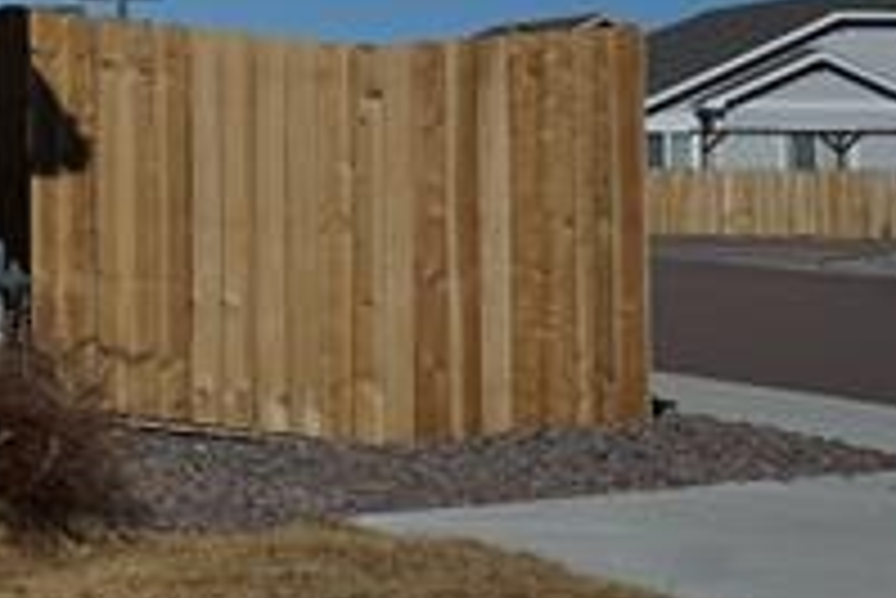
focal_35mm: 144
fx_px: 3586
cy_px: 4
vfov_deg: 9.5
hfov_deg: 11.6
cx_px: -1265
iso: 100
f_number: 9
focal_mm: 28
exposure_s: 1/800
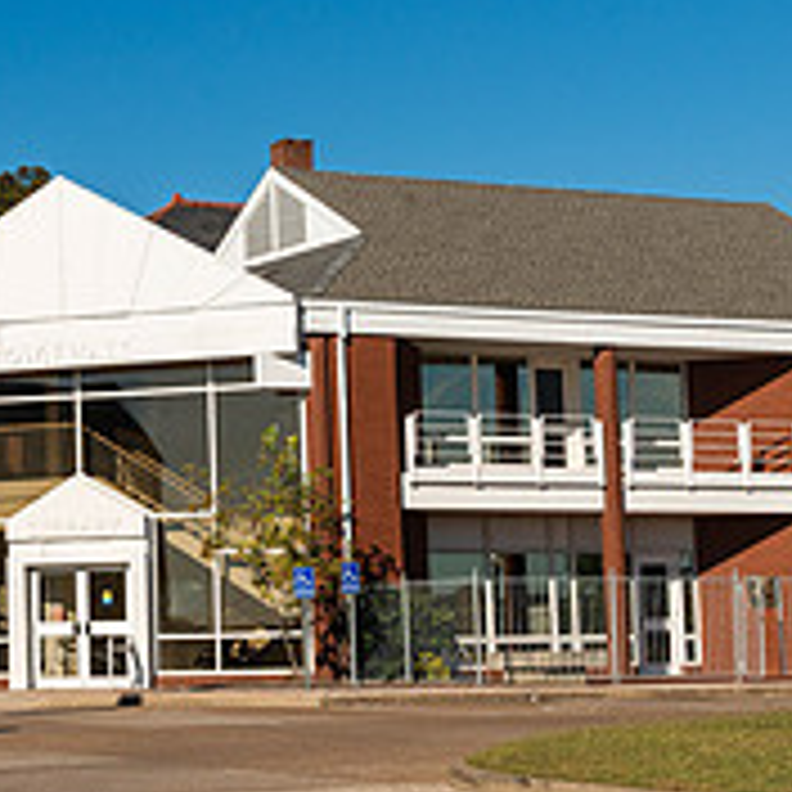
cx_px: -54
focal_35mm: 95
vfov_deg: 18.3
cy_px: 336
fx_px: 2459
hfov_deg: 17.7
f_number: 11
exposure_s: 1/320
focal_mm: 34
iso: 100
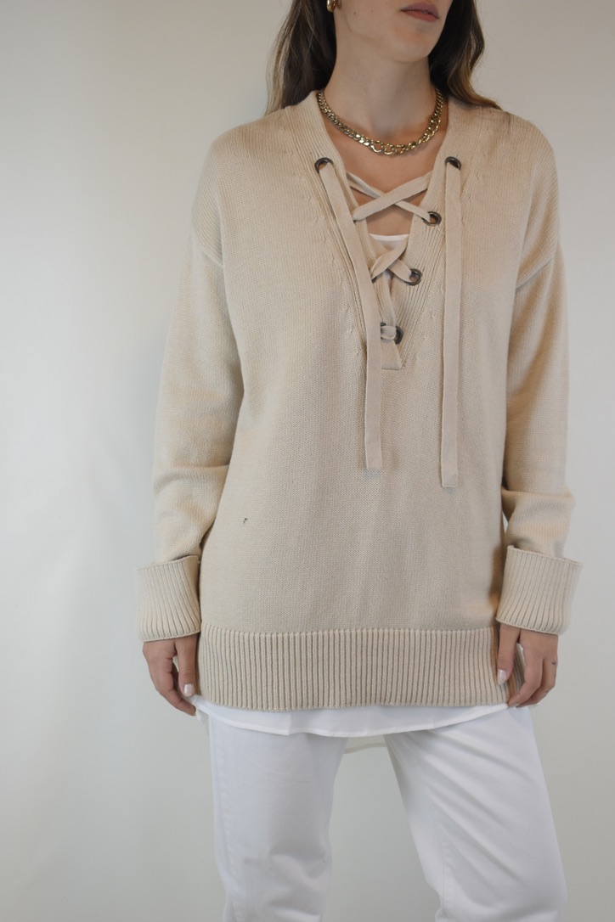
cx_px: 308
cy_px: 461
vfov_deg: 35.1
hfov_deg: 23.8
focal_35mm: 57
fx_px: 1461
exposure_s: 1/125
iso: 400
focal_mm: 38
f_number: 5
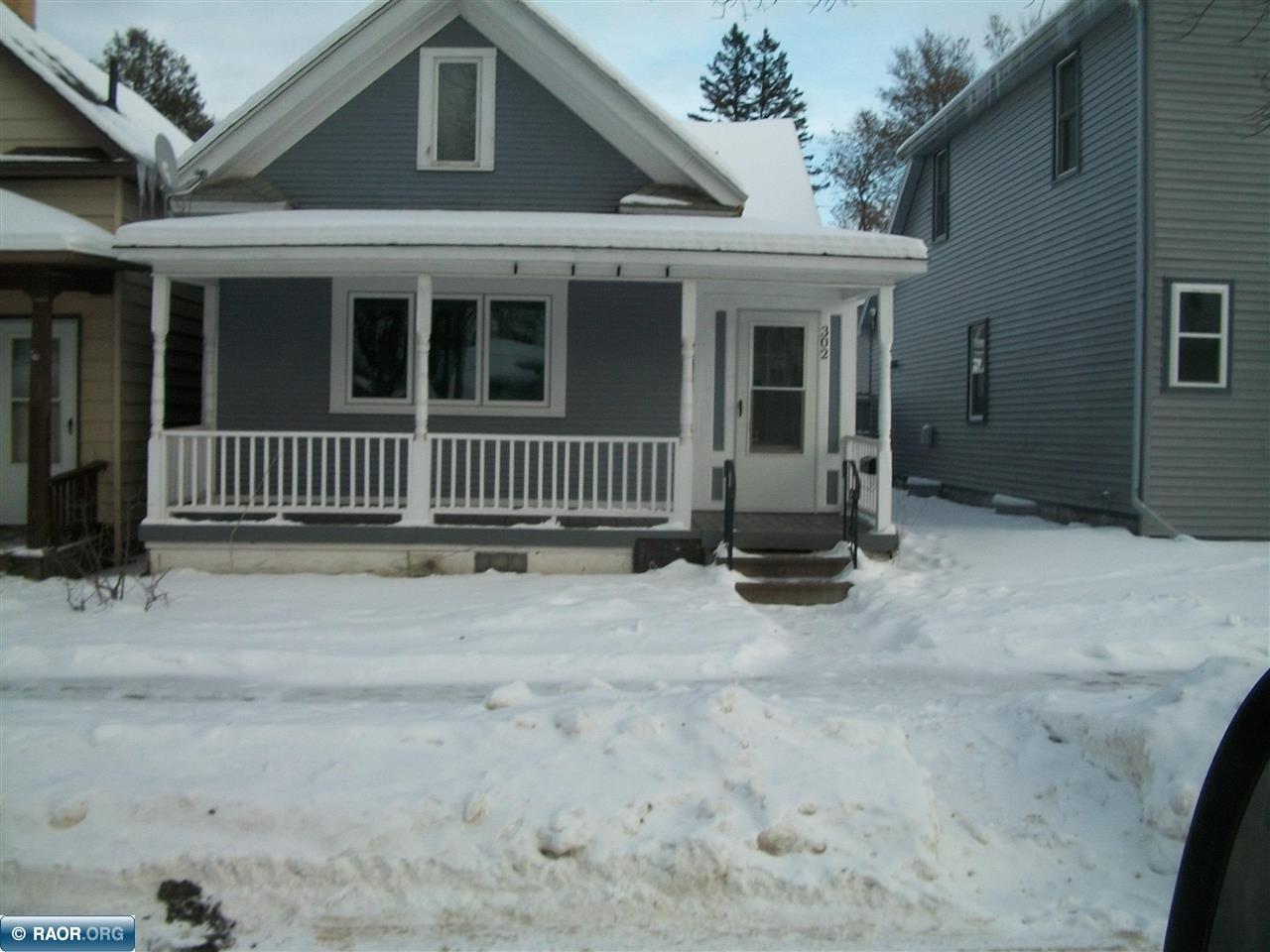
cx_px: 635
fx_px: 1174
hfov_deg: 56.8
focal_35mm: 32
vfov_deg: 44.2
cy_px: 476
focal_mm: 5.7
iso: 80
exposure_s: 1/160
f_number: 5.5
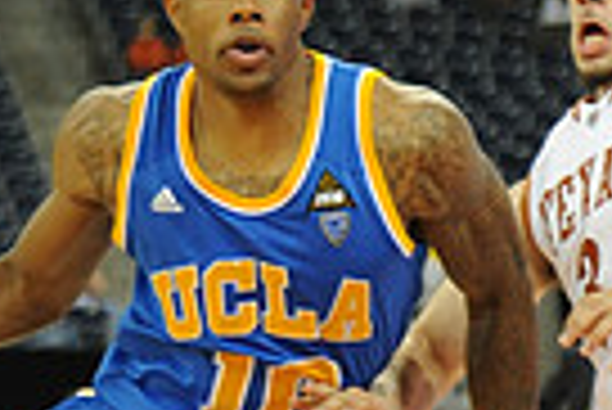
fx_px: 4510
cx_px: 441
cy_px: 304
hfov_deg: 7.8
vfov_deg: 5.2
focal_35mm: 265
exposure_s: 1/1000
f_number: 2.8
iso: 2500
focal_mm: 62
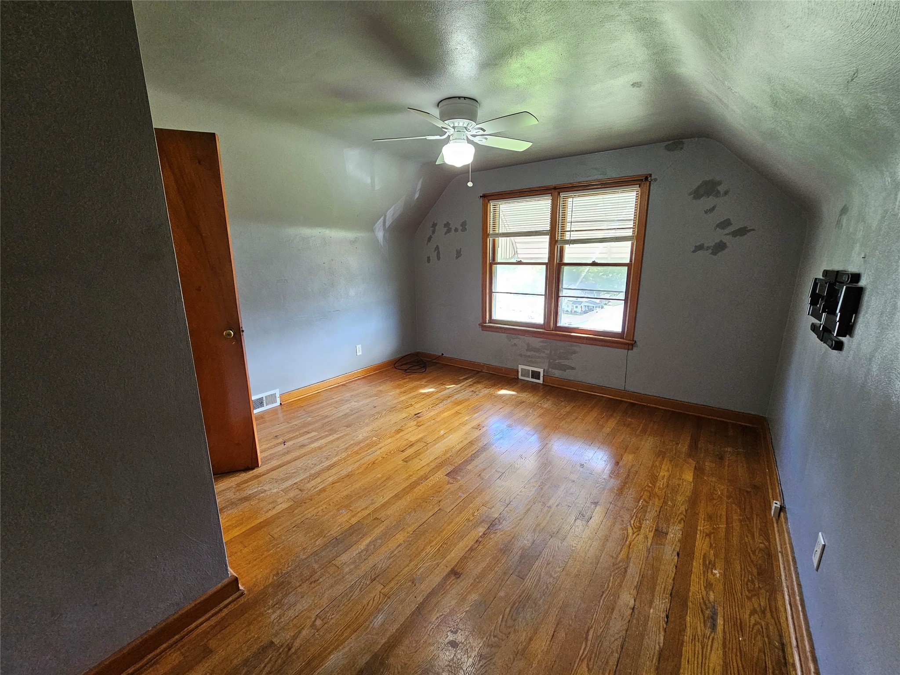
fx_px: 338
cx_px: 450
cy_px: 338
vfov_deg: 89.9
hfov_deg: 106.2
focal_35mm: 13
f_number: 2.2
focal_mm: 2.2
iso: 320
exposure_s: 1/60
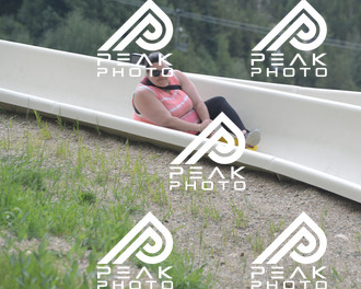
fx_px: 2372
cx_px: 212
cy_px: 144
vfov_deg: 7.0
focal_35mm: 222
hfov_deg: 8.7
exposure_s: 1/640
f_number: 6.3
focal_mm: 195
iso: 640
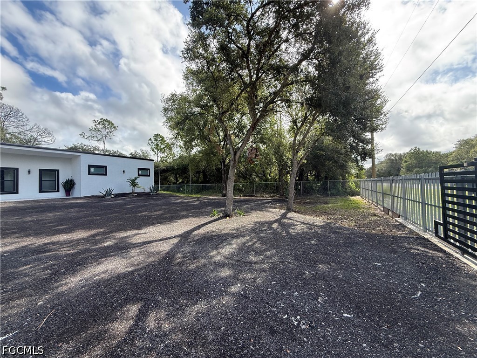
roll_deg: +1.7
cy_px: 179
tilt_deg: +1.5
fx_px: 193
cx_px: 238
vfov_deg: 85.7
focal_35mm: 14
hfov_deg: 102.1
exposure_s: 1/494
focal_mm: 2.22
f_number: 2.2
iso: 64
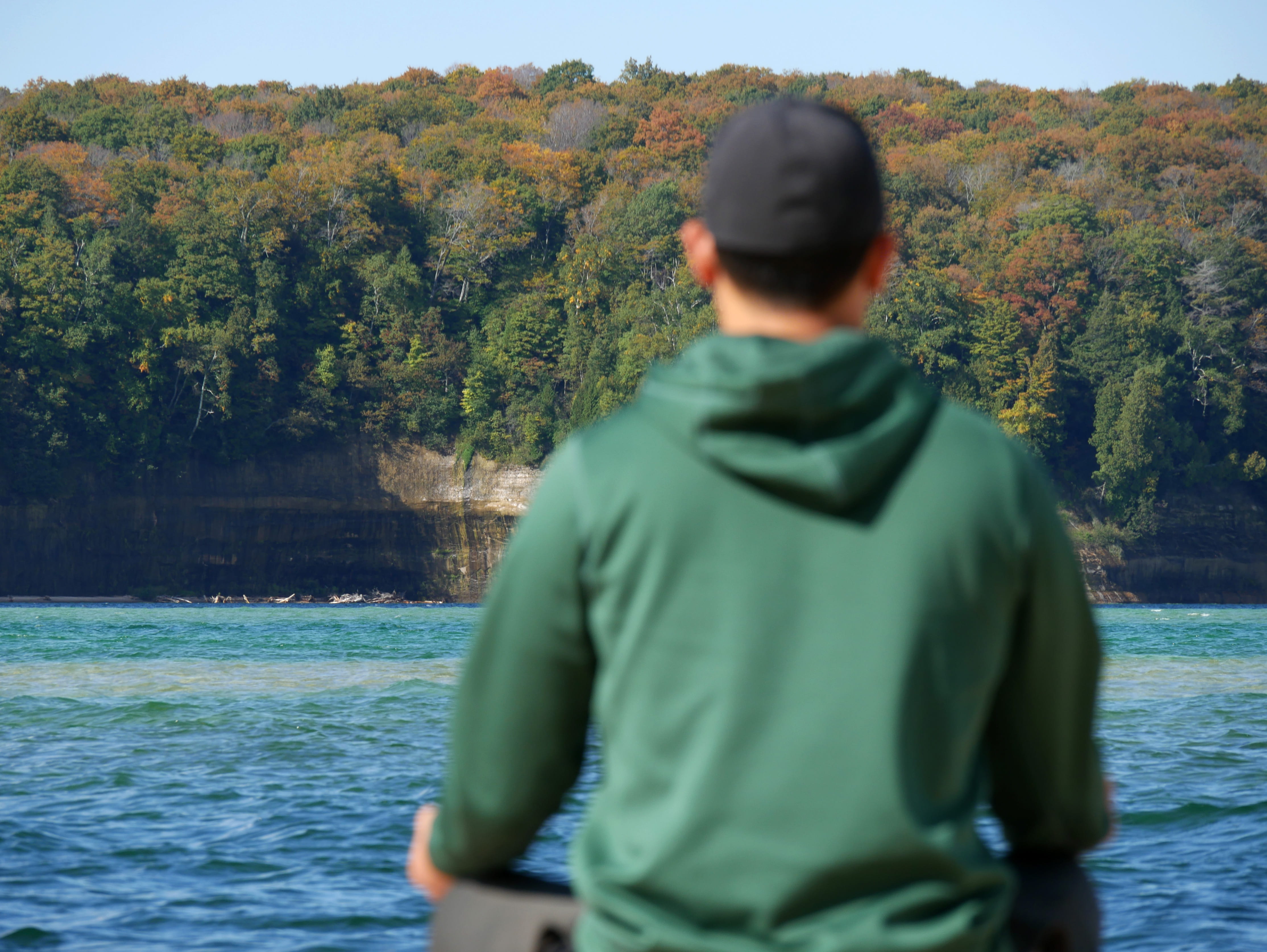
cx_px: 634
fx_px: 10253
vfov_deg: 5.3
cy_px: 476
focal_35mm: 280
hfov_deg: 7.1
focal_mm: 140
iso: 200
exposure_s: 1/320
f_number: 8
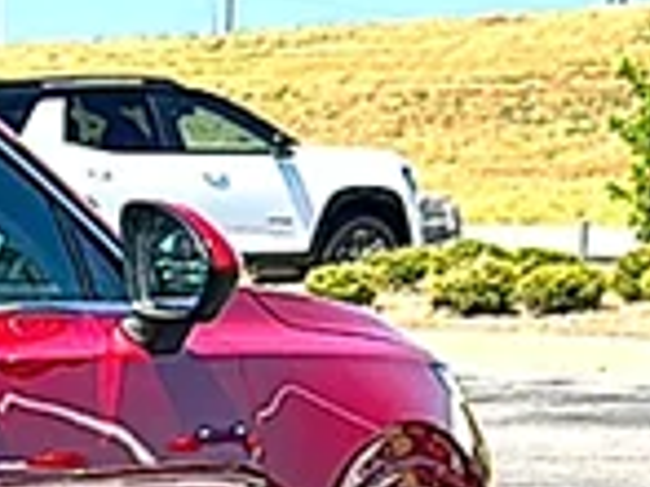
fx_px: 3302
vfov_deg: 8.3
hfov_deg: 10.1
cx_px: -805
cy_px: 604
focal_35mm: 176
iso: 80
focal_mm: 6.86
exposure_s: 1/2817
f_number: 1.78
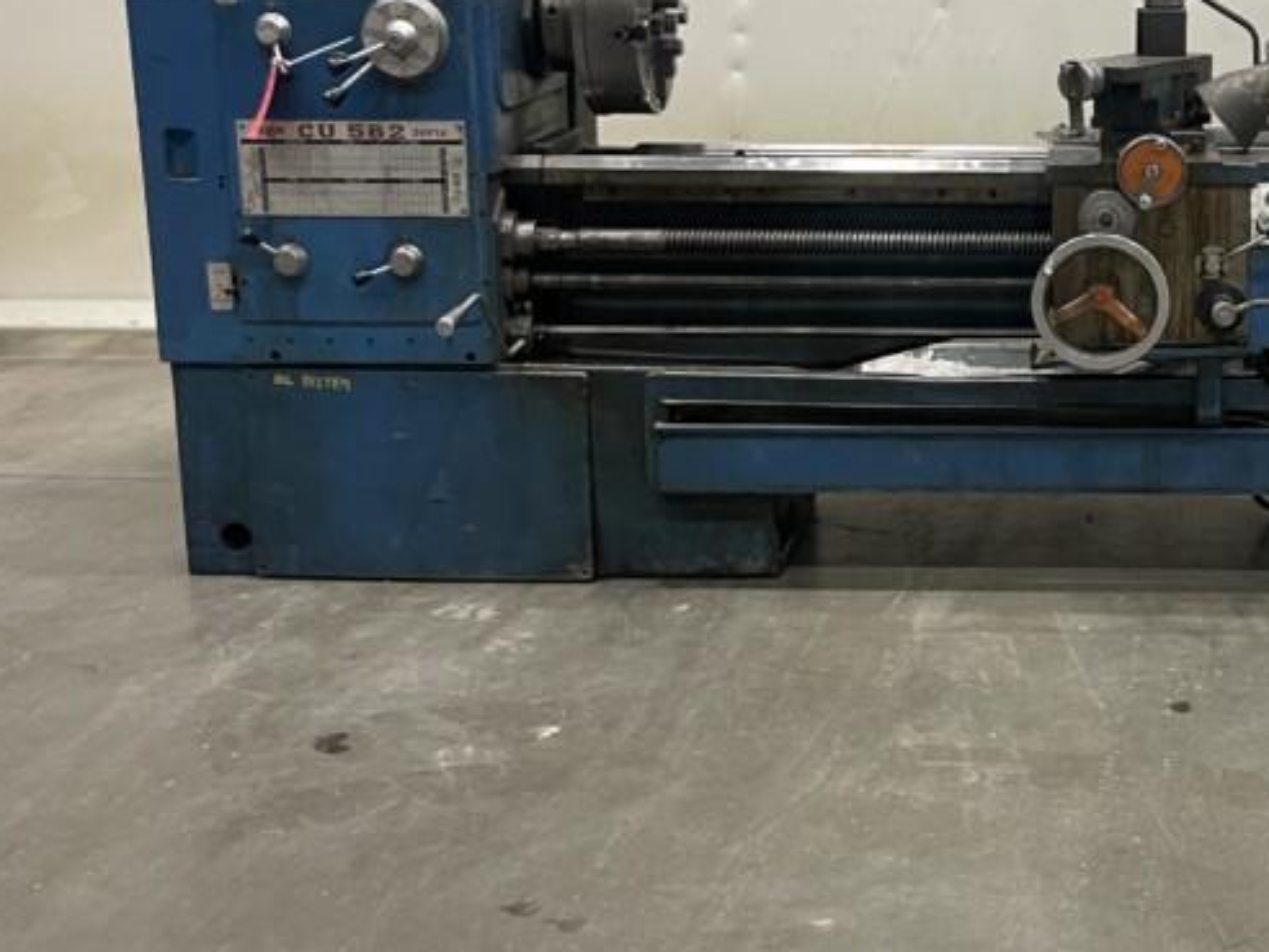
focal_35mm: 52
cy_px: 317
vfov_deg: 27.9
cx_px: 1099
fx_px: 1906
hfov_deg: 35.1
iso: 250
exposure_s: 1/60
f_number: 1.6
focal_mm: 5.1
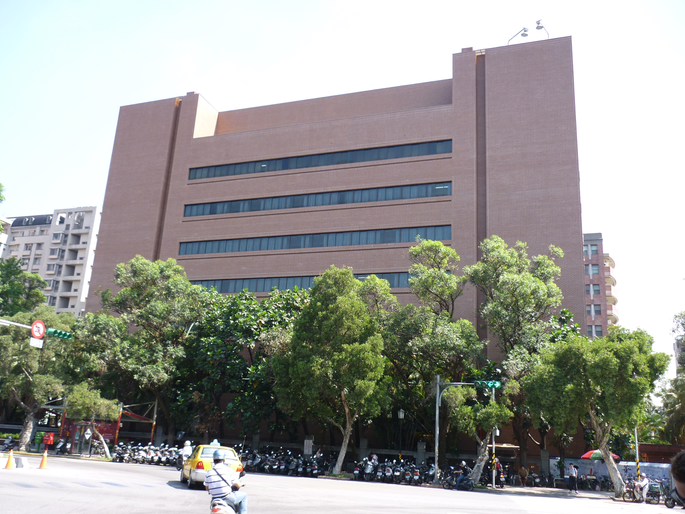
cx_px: 342
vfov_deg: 45.4
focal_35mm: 31
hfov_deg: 58.4
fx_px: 613
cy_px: 257
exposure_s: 1/250
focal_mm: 5.5
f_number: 2.8
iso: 80
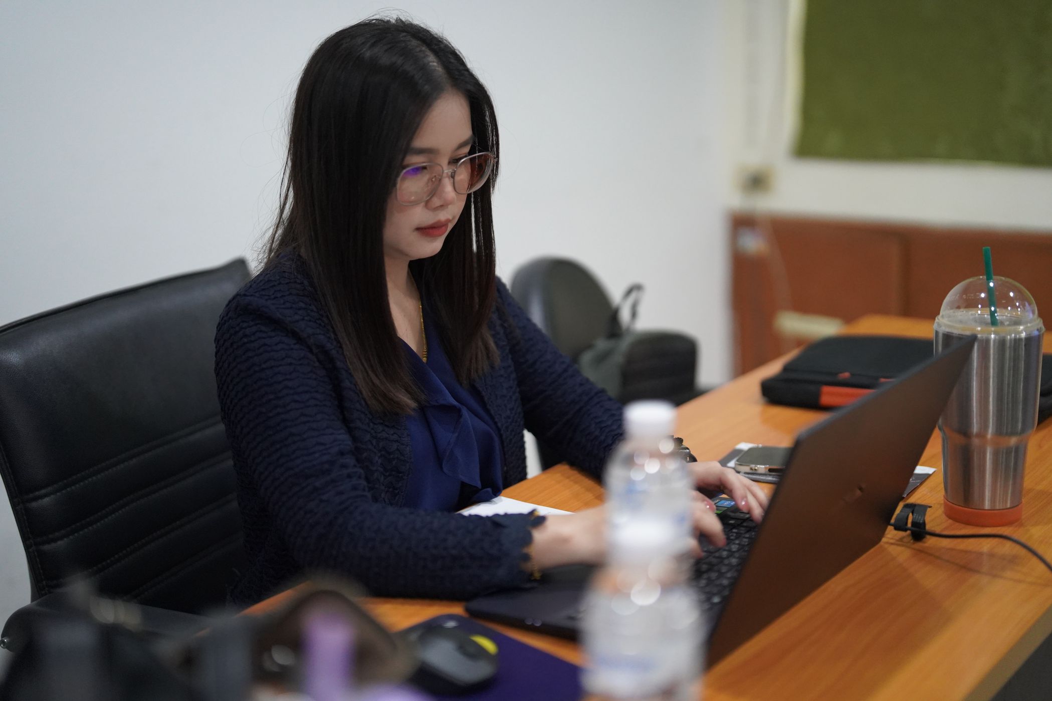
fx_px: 1461
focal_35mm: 50
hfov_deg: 39.6
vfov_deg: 27.0
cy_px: 350
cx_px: 526
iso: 4000
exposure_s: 1/2500
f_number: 1.2
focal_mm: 50
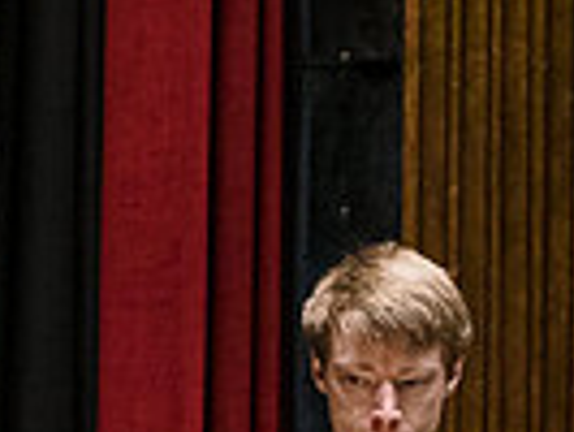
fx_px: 7286
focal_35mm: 439
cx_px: -17
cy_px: 676
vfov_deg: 3.4
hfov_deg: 4.5
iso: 1600
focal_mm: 70
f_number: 5
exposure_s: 1/250
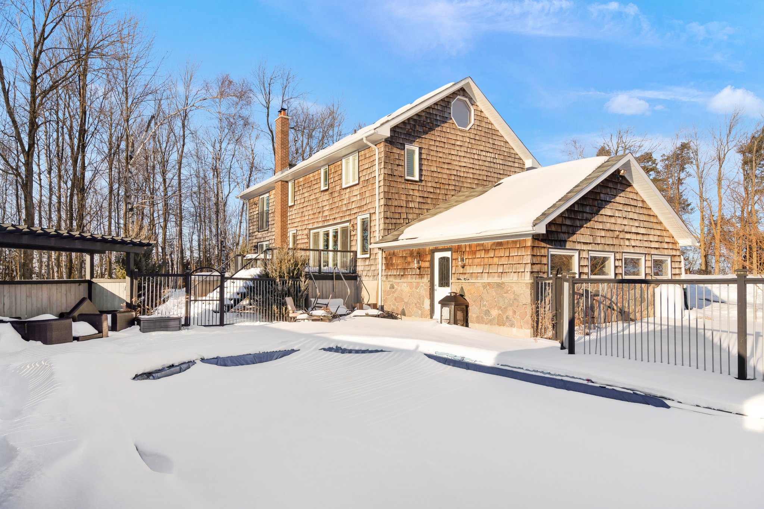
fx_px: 446
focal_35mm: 21
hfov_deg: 81.2
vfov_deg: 59.5
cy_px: 254
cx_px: 382
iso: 125
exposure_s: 1/160
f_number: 8
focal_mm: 21
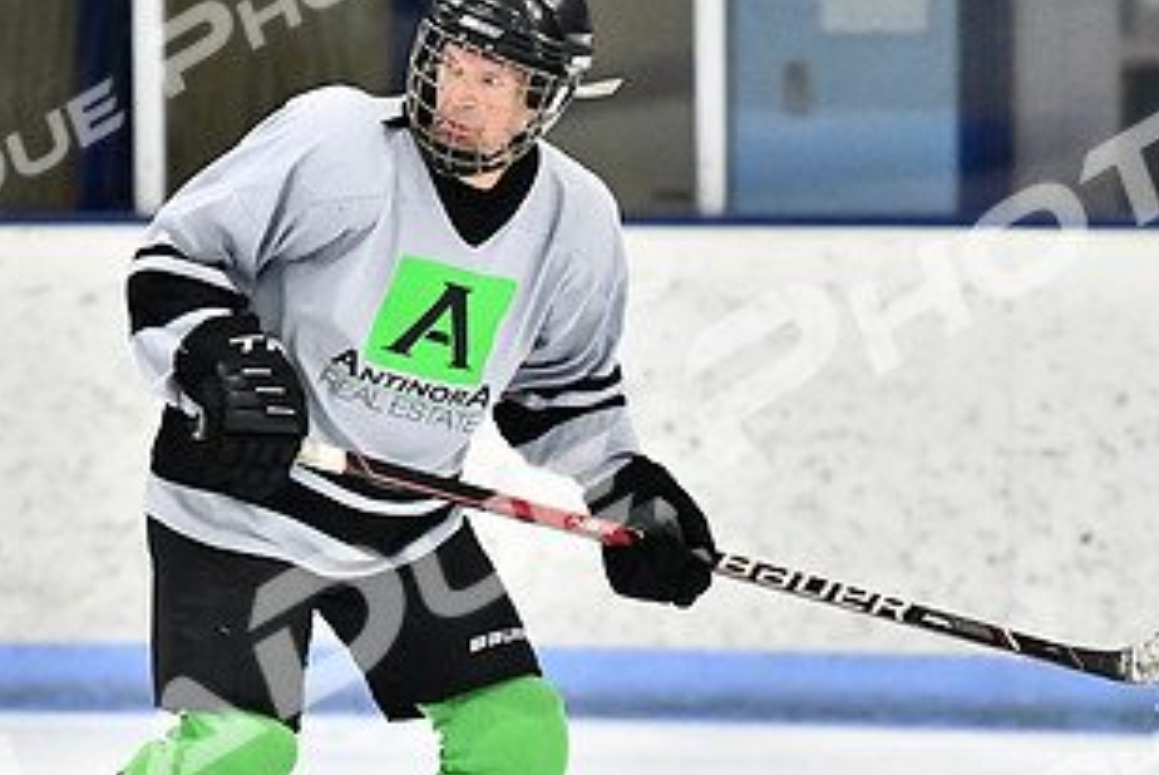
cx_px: 478
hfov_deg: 4.2
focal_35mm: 494
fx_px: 15917
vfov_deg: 2.8
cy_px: 525
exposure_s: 1/1600
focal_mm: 175
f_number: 2.8
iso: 8000
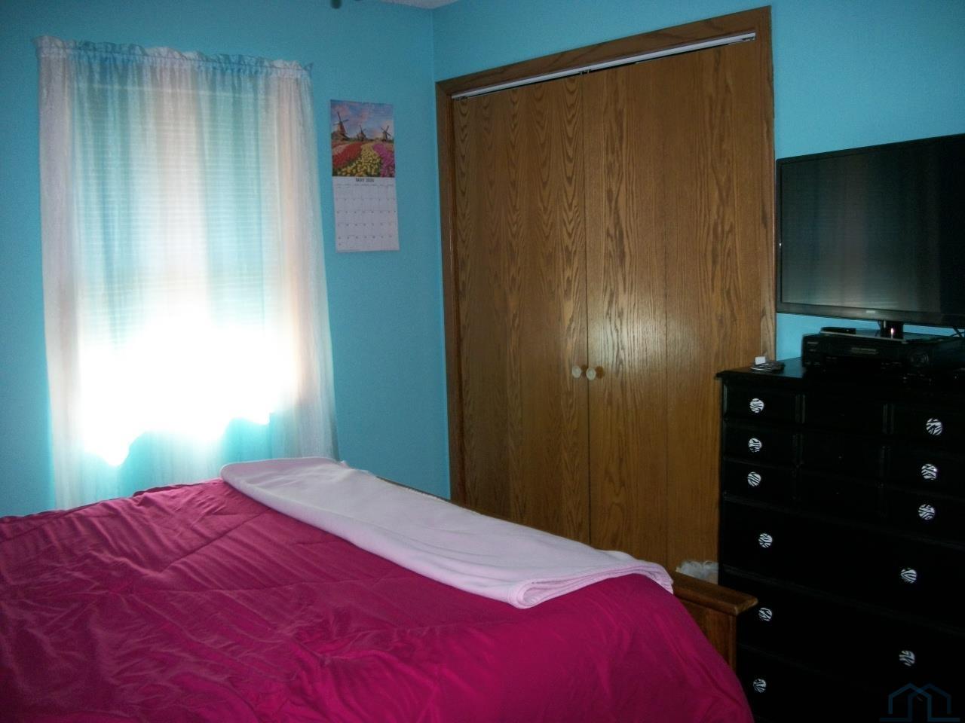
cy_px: 362
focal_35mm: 32
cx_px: 482
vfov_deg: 44.2
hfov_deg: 56.8
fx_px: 892
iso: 160
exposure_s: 1/30
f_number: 2.9
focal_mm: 5.7
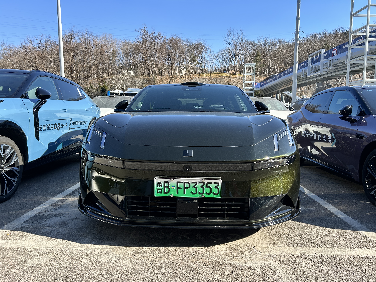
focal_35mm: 26
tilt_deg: -5.8
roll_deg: -0.2
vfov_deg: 53.1
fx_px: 282
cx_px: 188
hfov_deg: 67.3
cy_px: 141
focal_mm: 5.7
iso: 50
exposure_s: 1/1295
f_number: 1.5
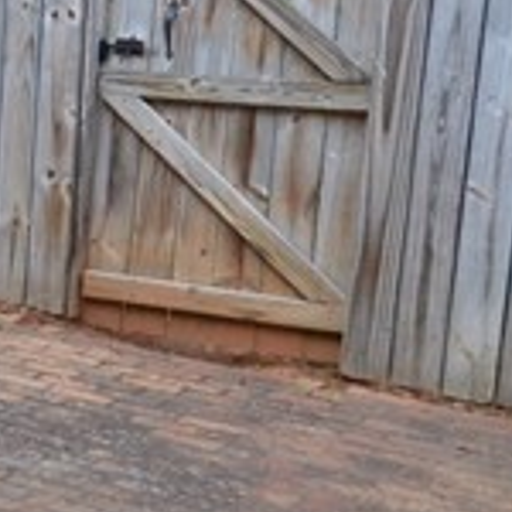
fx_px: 1540
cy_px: 109
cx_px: -512
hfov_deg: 15.2
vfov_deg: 18.7
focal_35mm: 92
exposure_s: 1/125
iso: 100
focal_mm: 10
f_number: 5.6
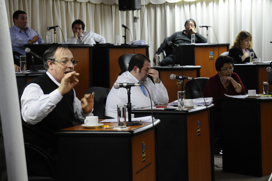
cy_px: 90
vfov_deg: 15.7
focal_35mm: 87
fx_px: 657
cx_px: 136
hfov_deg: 23.4
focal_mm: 58
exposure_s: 1/60
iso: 1250
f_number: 5
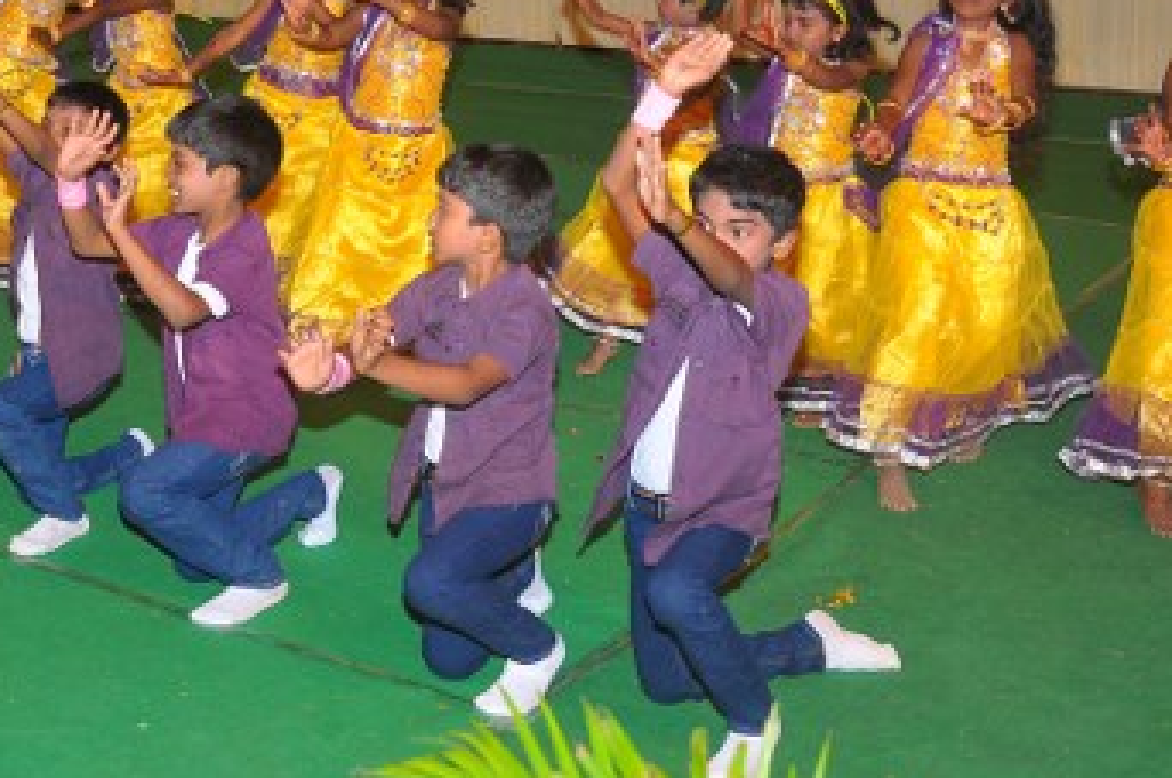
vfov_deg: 22.5
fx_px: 1916
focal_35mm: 59
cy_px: 115
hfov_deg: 33.5
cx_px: 329
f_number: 4
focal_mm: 21
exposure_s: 1/125
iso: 320
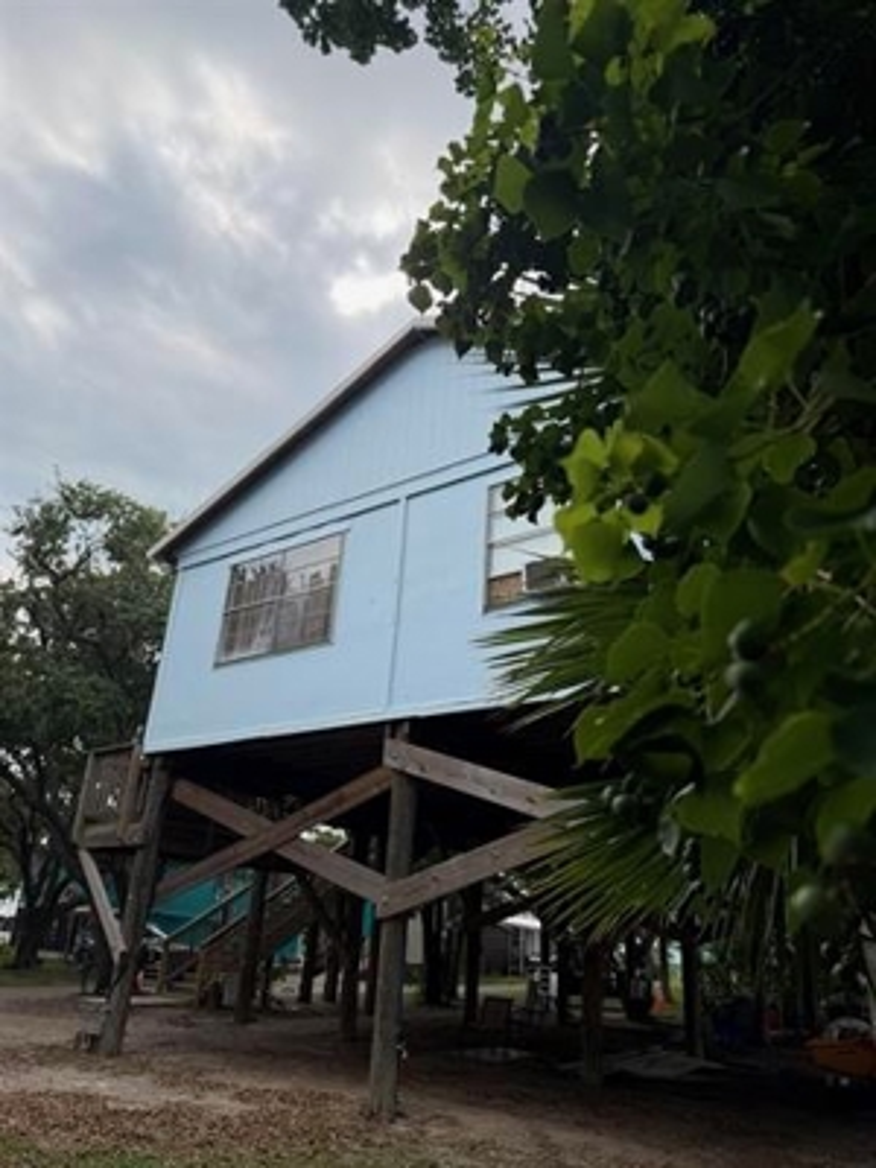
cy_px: 584
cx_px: 438
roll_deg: -4.9
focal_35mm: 24
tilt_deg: +24.4
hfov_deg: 56.8
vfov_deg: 71.6
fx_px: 810
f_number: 1.78
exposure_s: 1/2525
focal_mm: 6.76
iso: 80
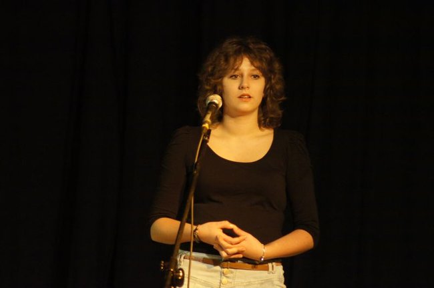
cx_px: 217
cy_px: 144
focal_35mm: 450
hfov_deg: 4.6
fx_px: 5419
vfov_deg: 3.0
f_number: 5.6
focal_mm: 300
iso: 3200
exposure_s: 1/40
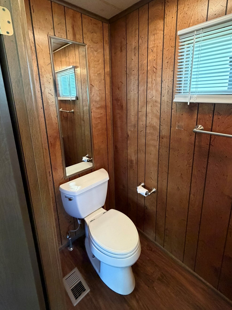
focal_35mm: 17
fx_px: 152
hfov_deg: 74.6
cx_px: 126
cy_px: 132
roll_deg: +0.2
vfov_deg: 90.4
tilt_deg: -13.6
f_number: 2.2
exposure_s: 1/60
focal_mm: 2.22
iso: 500
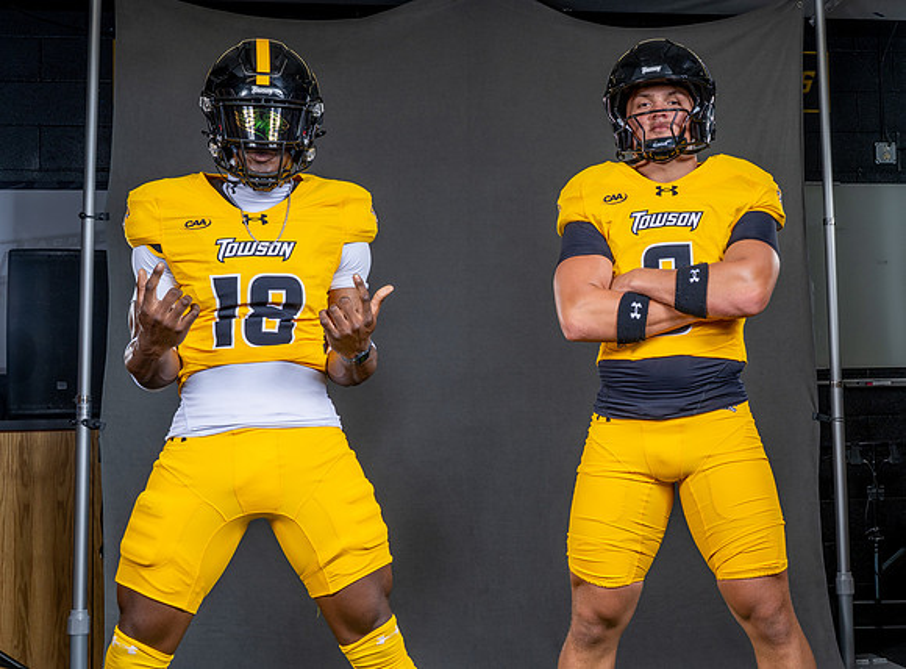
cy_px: 331
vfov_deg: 27.6
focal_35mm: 52
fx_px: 1362
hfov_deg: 36.3
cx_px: 633
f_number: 8
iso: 100
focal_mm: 32.5
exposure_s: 1/200
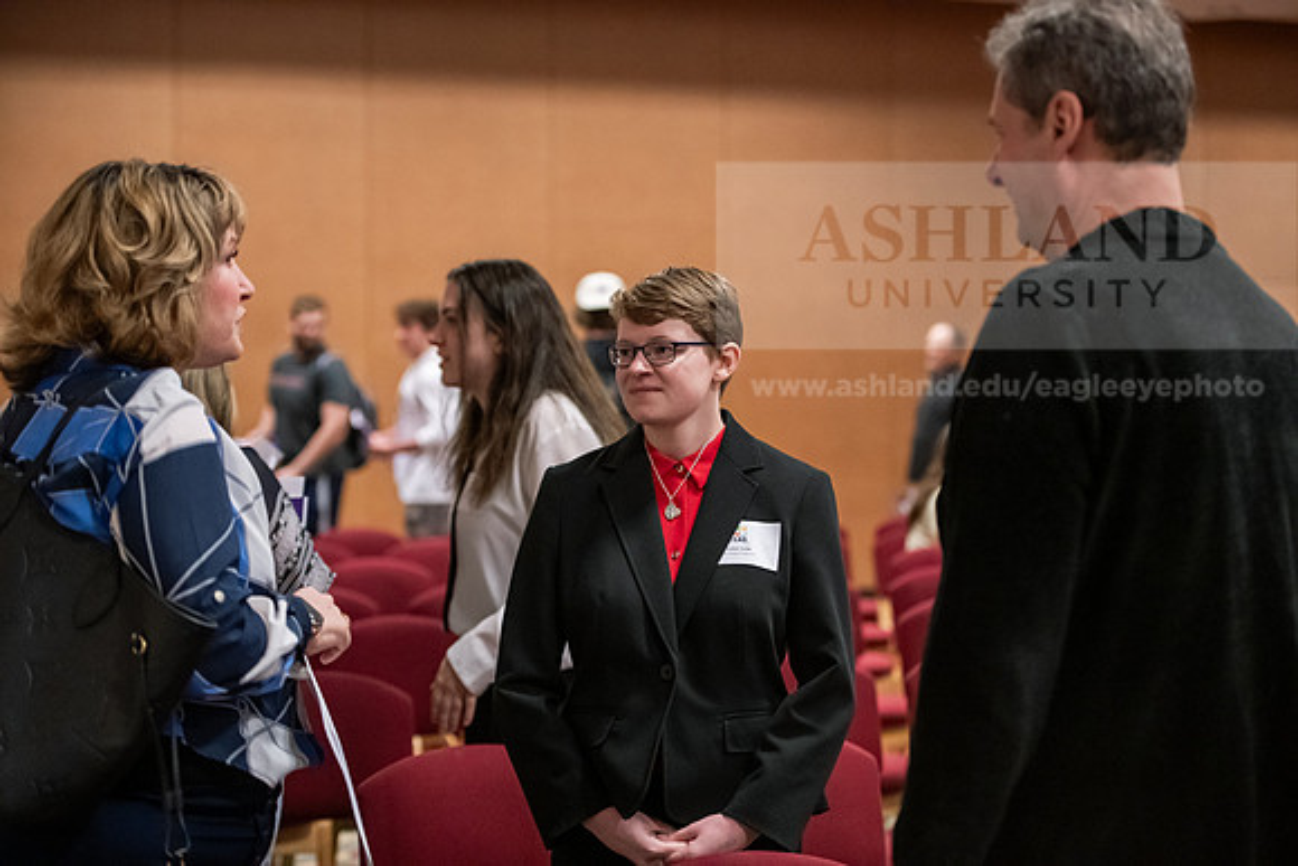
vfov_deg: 19.5
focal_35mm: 70
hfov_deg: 28.8
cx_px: 649
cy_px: 433
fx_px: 2524
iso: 5000
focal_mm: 70
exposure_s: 1/200
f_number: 2.8
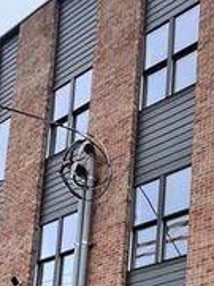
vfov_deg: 28.3
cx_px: 336
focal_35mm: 48
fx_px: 397
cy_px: 415
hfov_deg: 23.2
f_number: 1.8
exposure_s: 1/626
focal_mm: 1.57
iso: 32
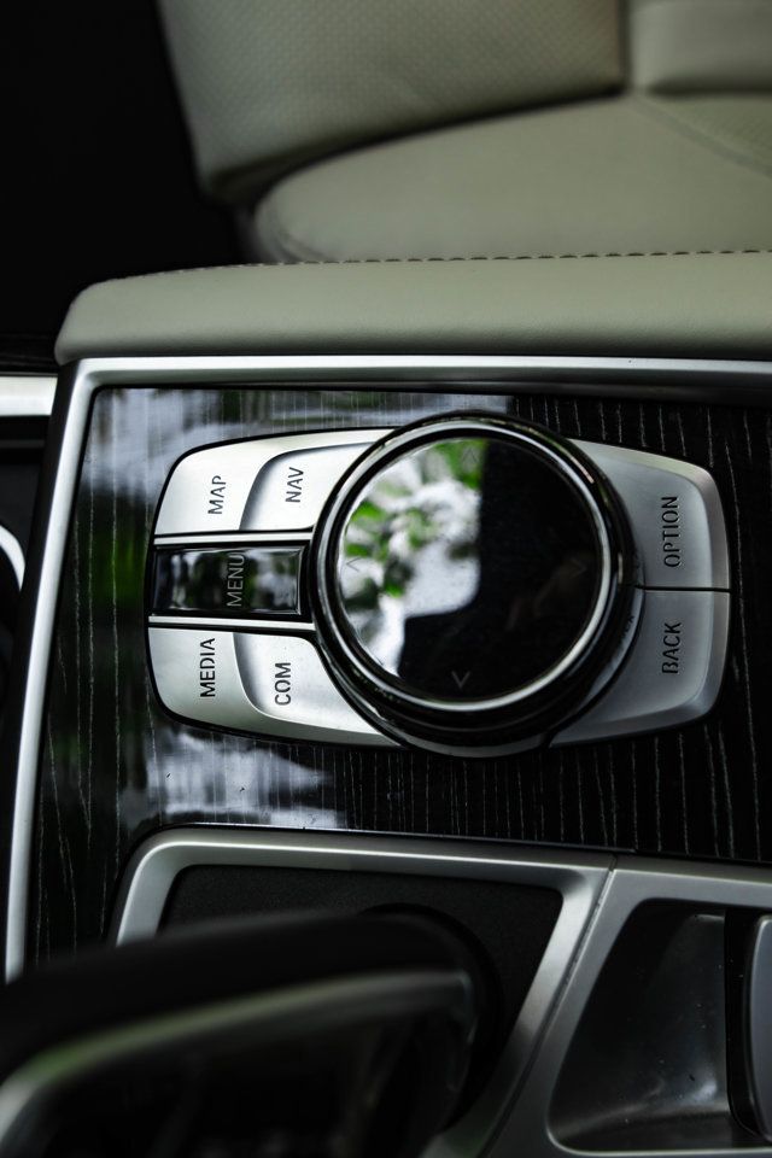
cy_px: 579
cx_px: 386
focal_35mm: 45
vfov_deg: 43.6
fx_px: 1447
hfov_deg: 29.9
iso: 800
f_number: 6.3
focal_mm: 45
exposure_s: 1/250
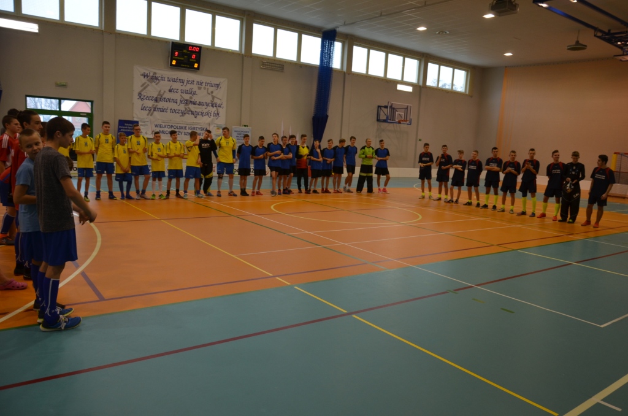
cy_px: 208
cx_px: 314
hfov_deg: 67.5
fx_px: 470
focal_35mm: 27
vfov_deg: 47.7
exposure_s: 1/60
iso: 400
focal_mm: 18
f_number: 4
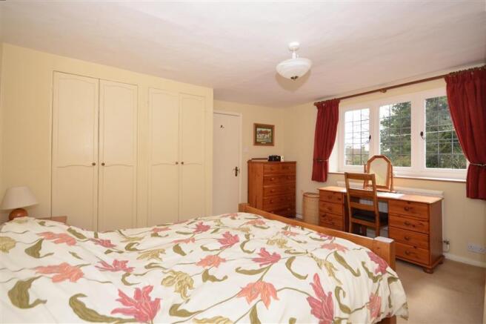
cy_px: 162
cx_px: 243
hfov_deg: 100.4
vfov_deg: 77.3
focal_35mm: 15
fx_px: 202
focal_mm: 10
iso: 400
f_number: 6.3
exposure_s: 1/160
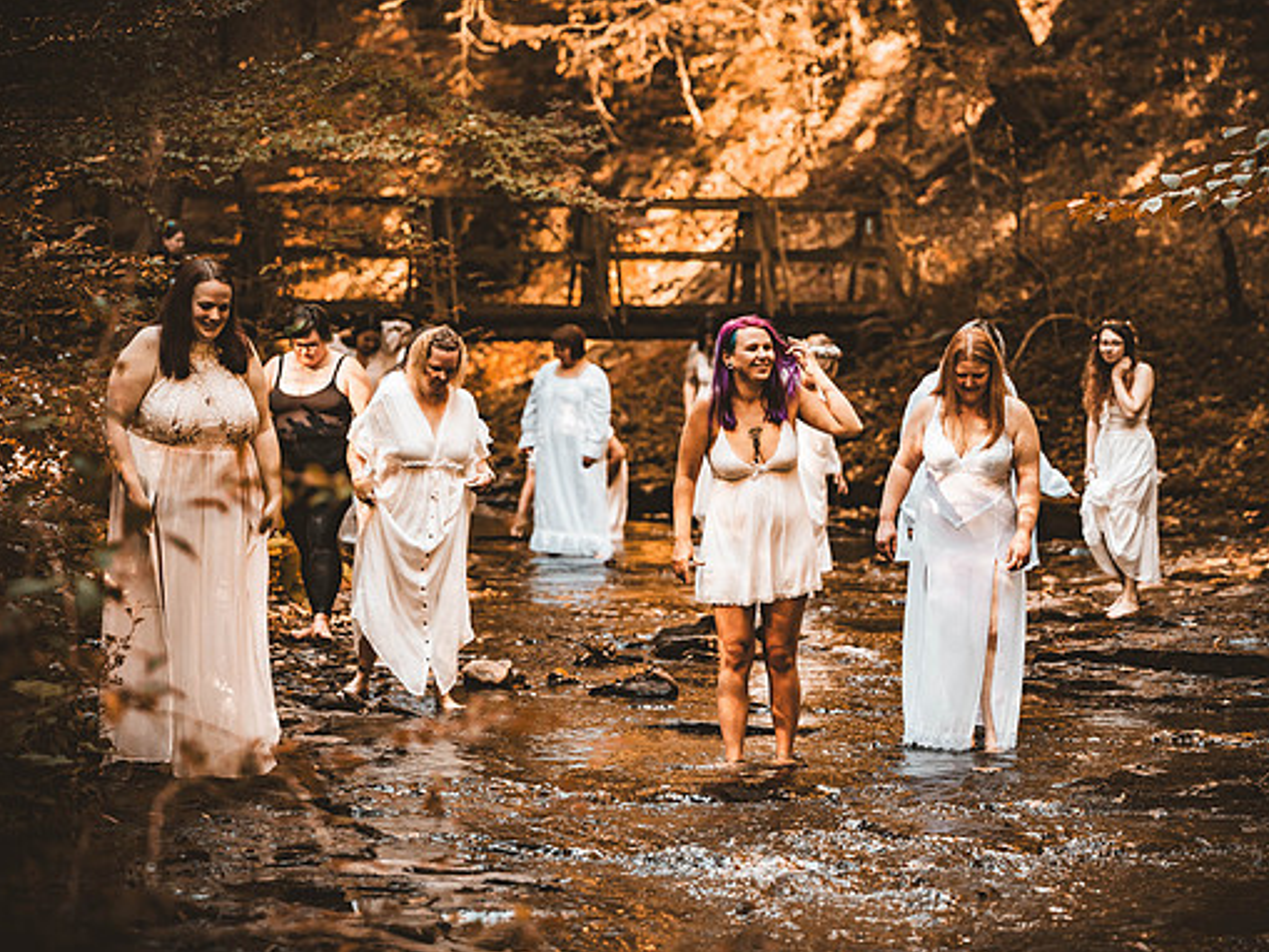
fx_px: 4217
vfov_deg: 12.9
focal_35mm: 115
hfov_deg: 17.1
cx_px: 698
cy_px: 480
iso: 1000
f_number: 2.8
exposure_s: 1/400
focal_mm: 105
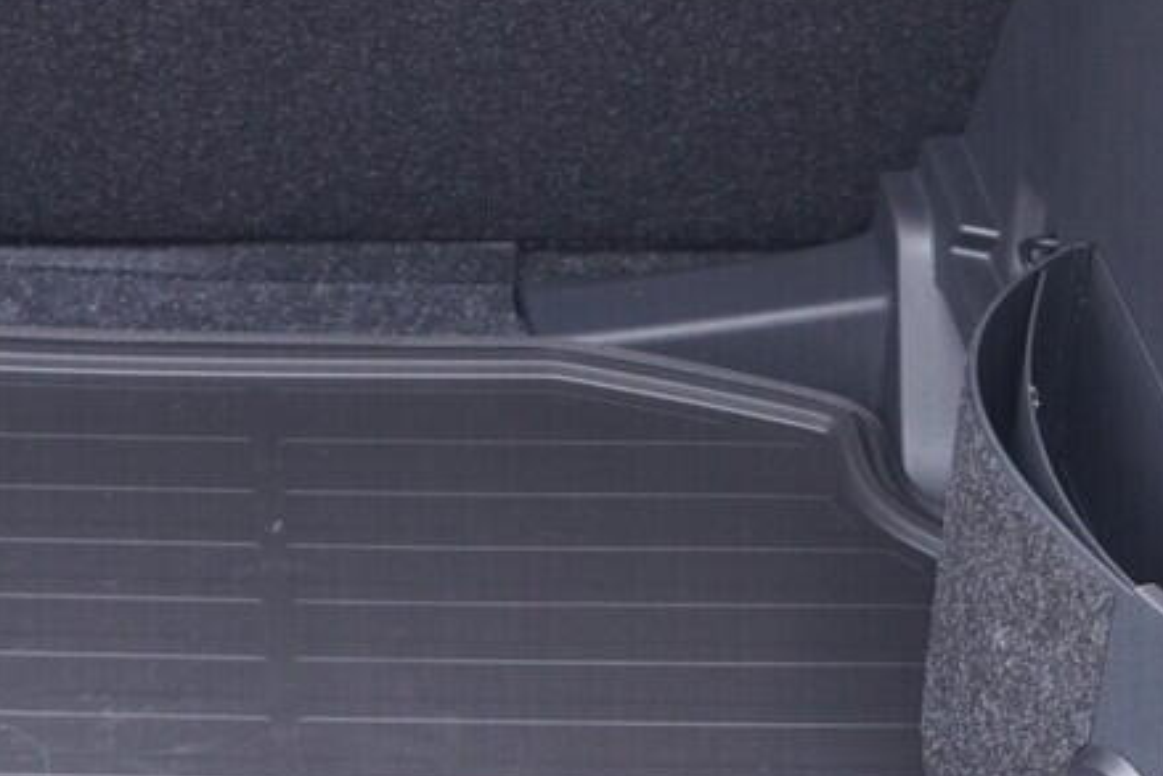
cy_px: -79
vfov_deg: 11.5
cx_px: -95
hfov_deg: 16.8
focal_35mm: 118
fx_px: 3813
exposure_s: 1/40
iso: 1250
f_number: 2.8
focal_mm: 24
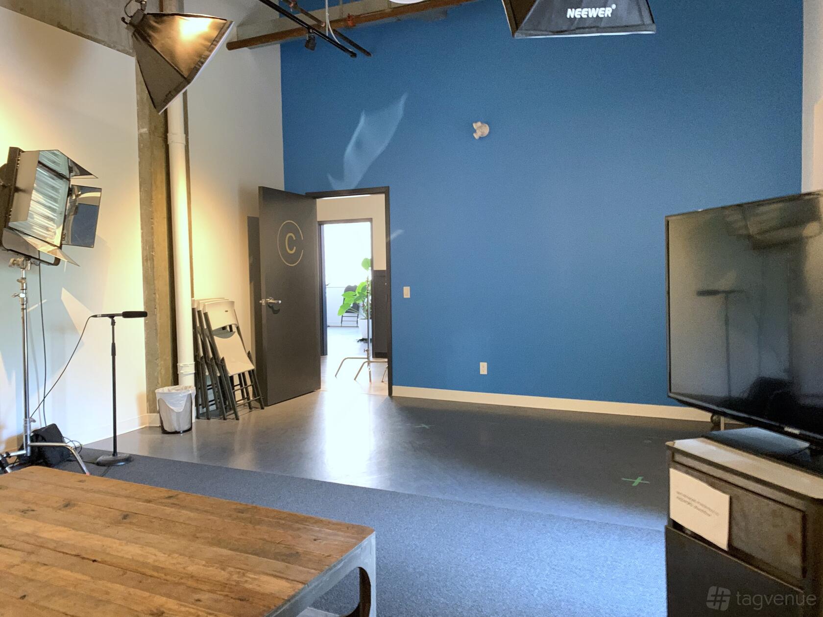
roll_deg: +0.5
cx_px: 412
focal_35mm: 26
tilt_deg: -5.9
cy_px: 308
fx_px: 618
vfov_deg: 53.1
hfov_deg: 67.3
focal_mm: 4.25
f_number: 1.8
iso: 320
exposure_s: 1/33
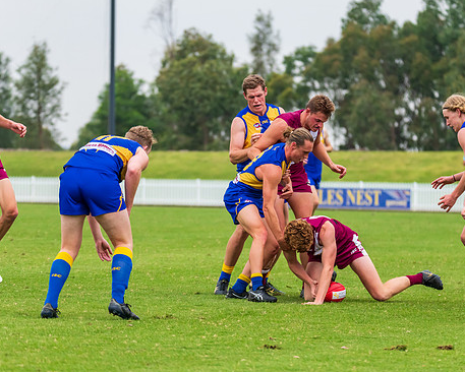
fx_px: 3607
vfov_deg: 5.9
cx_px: 245
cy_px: 183
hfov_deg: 7.4
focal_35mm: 262
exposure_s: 1/1250
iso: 1000
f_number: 5.6
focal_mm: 220
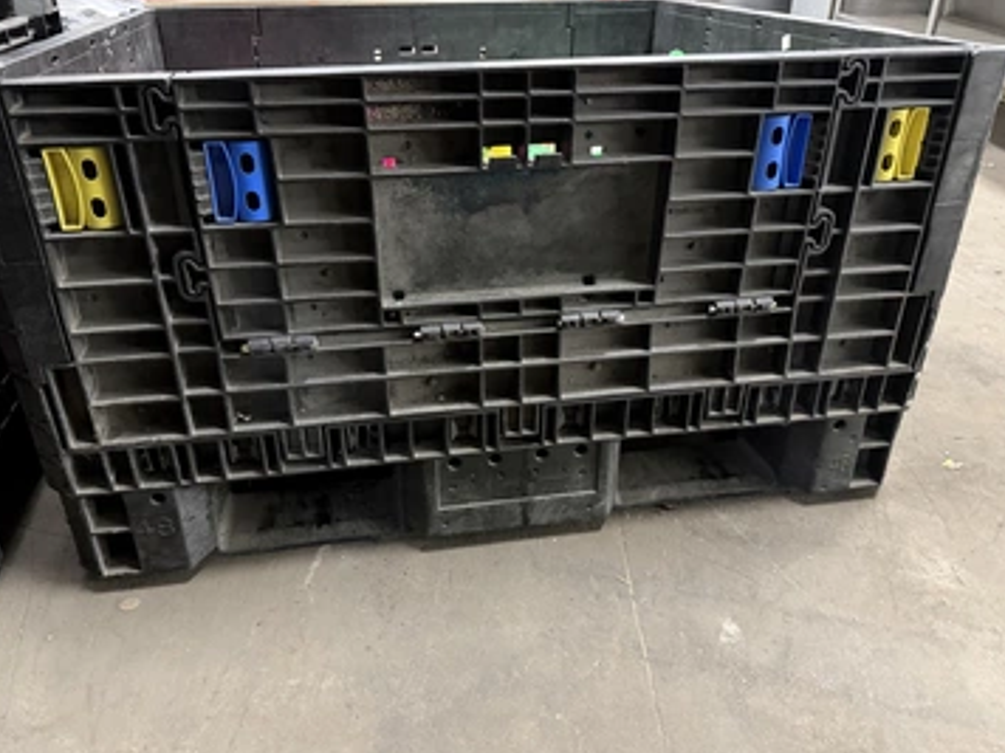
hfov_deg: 65.3
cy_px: 395
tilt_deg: -30.6
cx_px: 477
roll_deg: +0.6
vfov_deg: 51.3
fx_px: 784
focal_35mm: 27
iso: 1000
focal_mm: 6.76
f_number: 1.78
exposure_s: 1/30
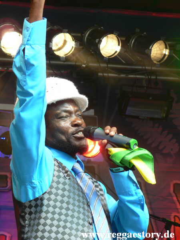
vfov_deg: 15.6
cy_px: 120
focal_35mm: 126
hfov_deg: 11.8
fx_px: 874
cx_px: 90
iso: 64
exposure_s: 1/40
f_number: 3.2
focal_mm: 21.6
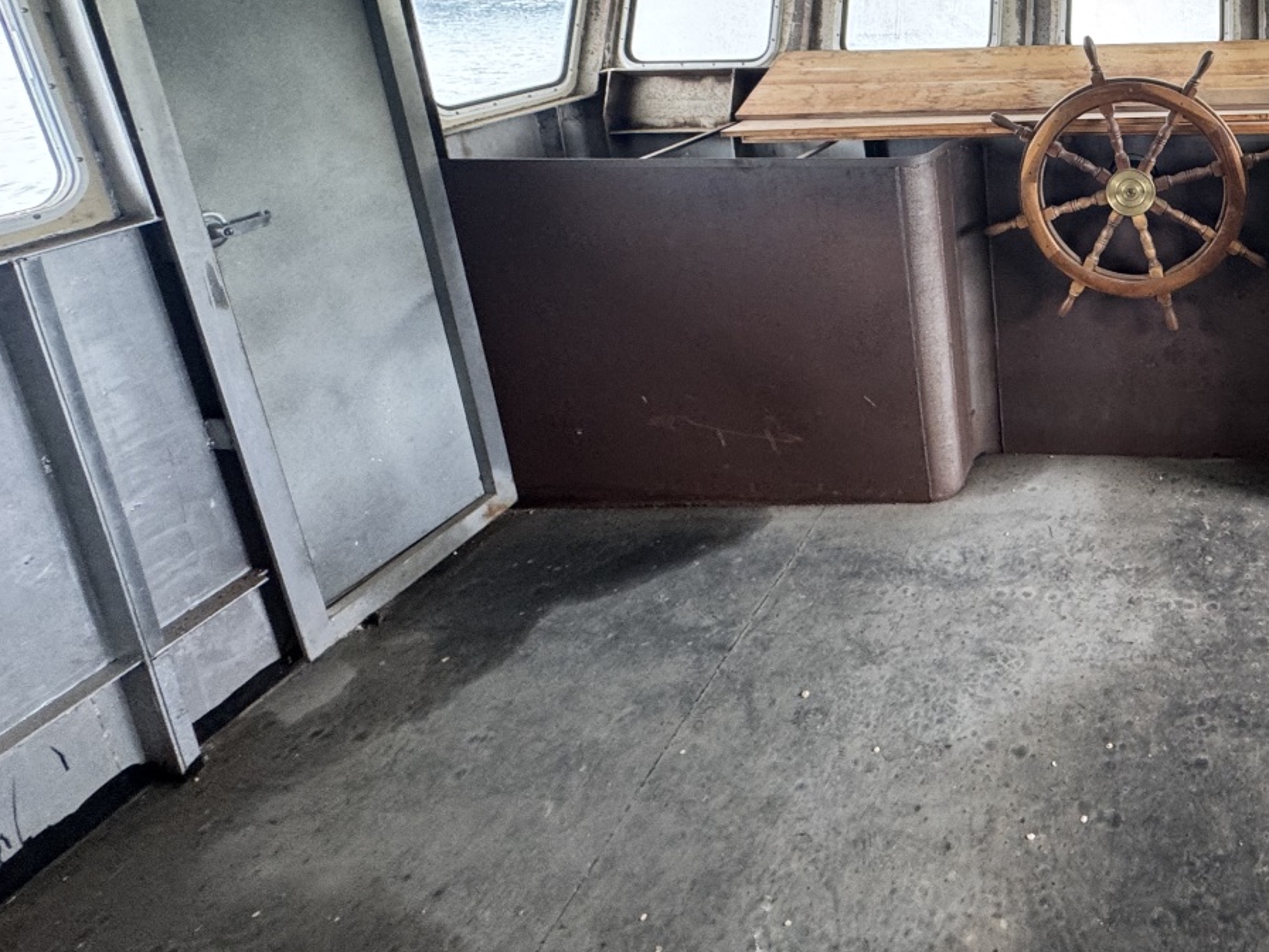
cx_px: 1130
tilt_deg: -16.5
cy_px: 191
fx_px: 916
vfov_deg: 51.5
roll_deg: +2.9
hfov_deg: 59.6
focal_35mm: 25
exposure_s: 1/99
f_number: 2.2
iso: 200
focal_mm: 2.22
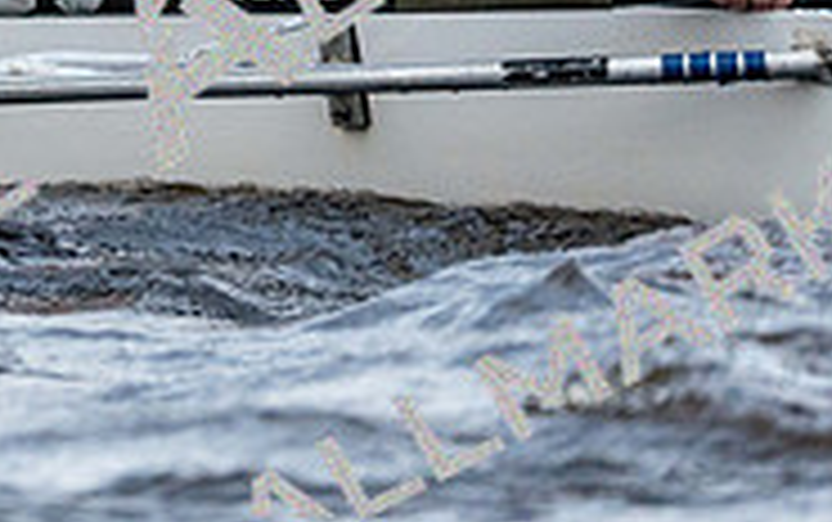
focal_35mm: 1916
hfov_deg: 1.1
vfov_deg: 0.7
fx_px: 43484
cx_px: -252
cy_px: -254
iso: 4000
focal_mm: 600
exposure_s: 1/1600
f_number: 6.3
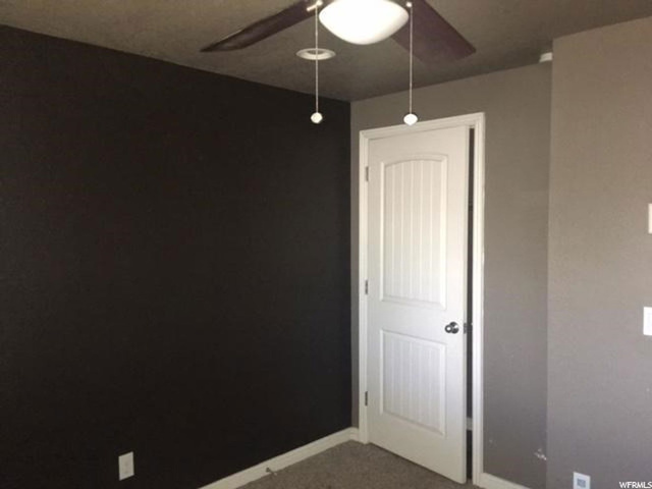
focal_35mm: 29
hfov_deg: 61.7
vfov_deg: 48.2
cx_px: 326
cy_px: 244
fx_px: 546
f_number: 2.2
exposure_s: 1/16
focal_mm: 4.15
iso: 500
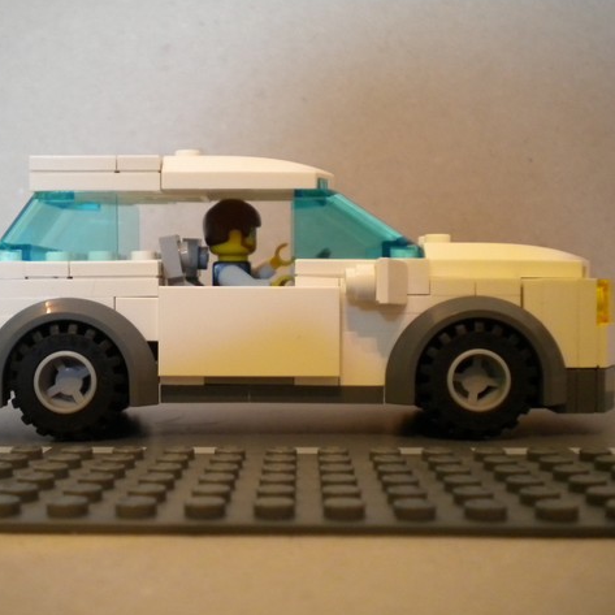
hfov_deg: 34.6
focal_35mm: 49
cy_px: 308
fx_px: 985
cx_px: 261
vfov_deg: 34.7
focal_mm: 7.4
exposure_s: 1/12.2
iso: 400
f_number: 3.5
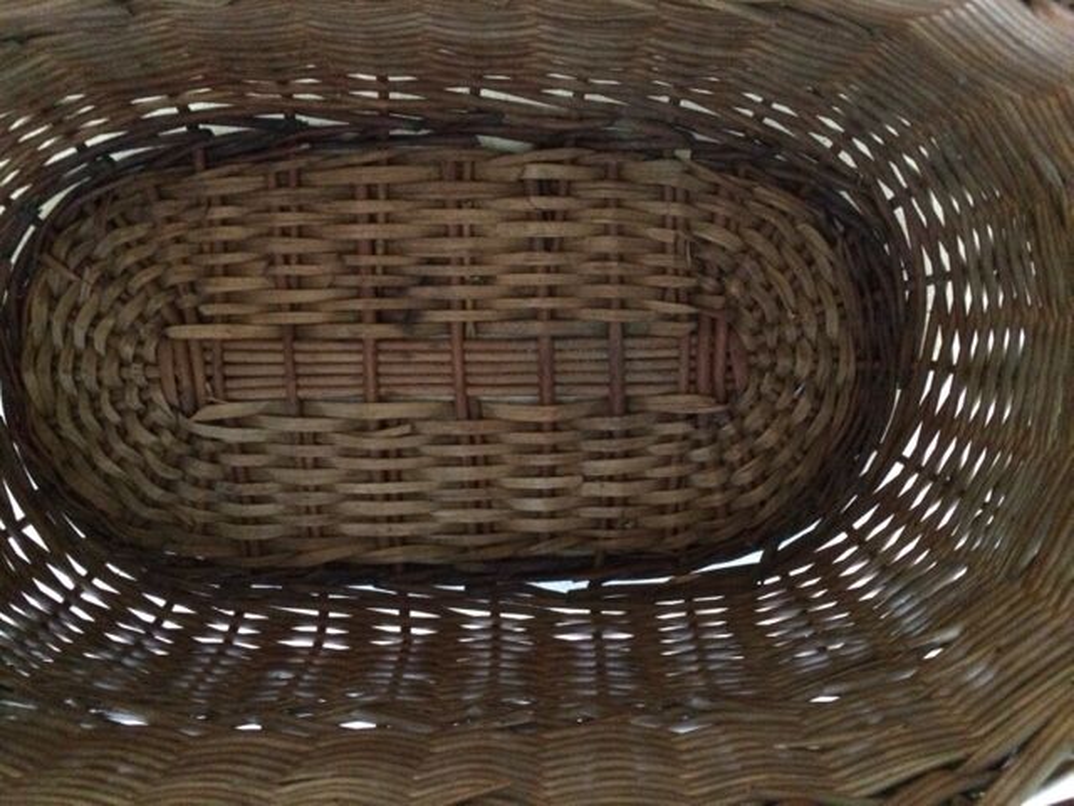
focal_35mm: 29
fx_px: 900
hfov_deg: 61.7
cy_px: 403
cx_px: 537
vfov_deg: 48.2
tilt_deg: -83.1
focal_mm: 4.15
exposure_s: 1/17
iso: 1000
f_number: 2.2
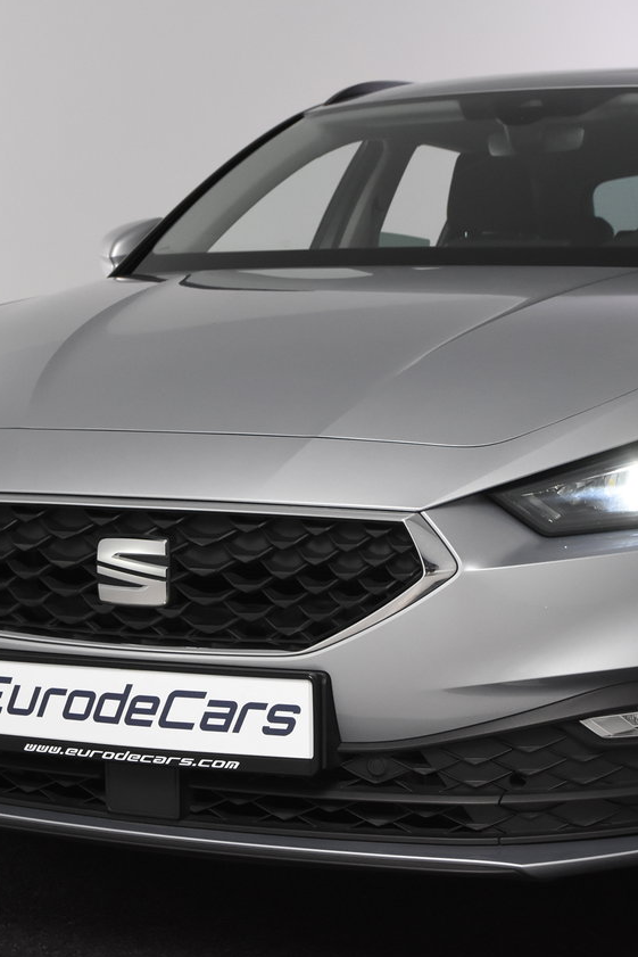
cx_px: 403
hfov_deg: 19.2
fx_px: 1880
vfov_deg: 28.5
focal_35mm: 71
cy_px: 482
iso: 1600
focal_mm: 31
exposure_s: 1/125
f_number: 5.6
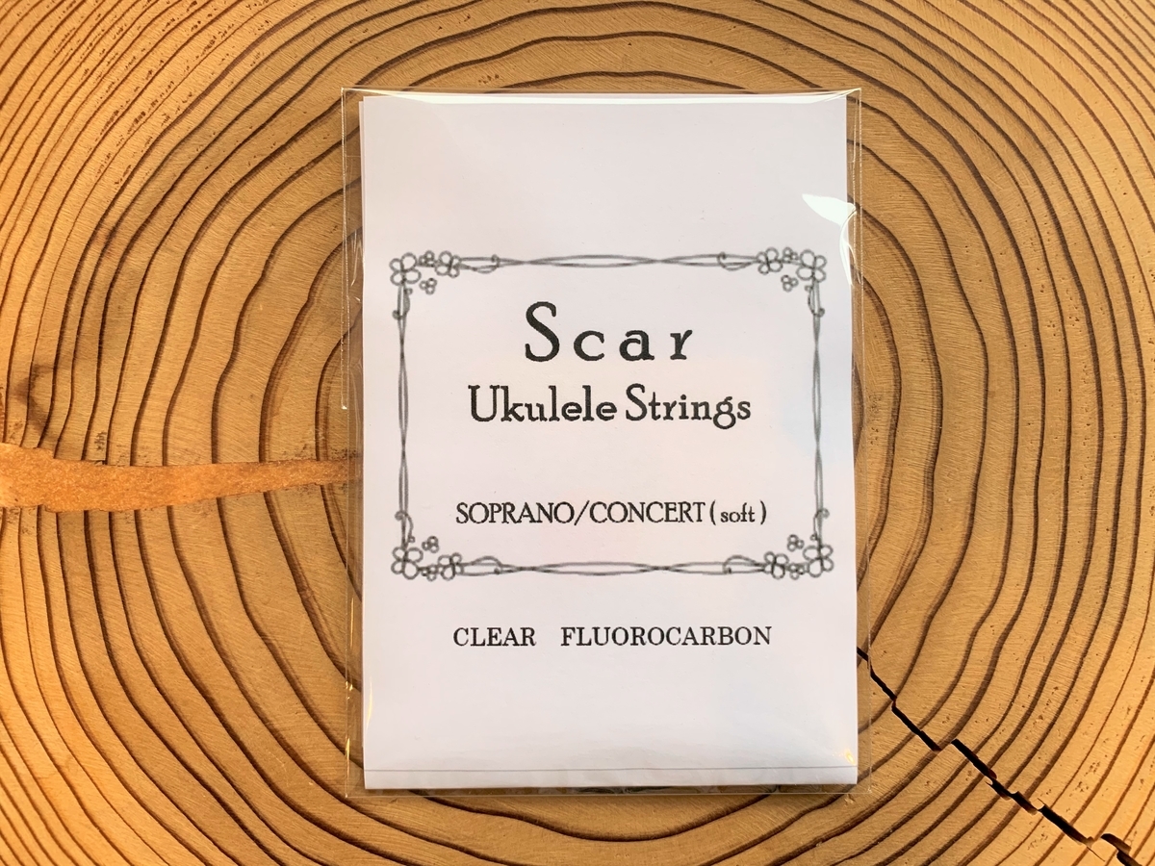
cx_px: 578
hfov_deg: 67.3
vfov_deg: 53.1
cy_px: 433
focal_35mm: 26
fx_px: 868
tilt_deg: -87.3
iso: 80
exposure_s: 1/121
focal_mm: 4.25
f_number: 1.8
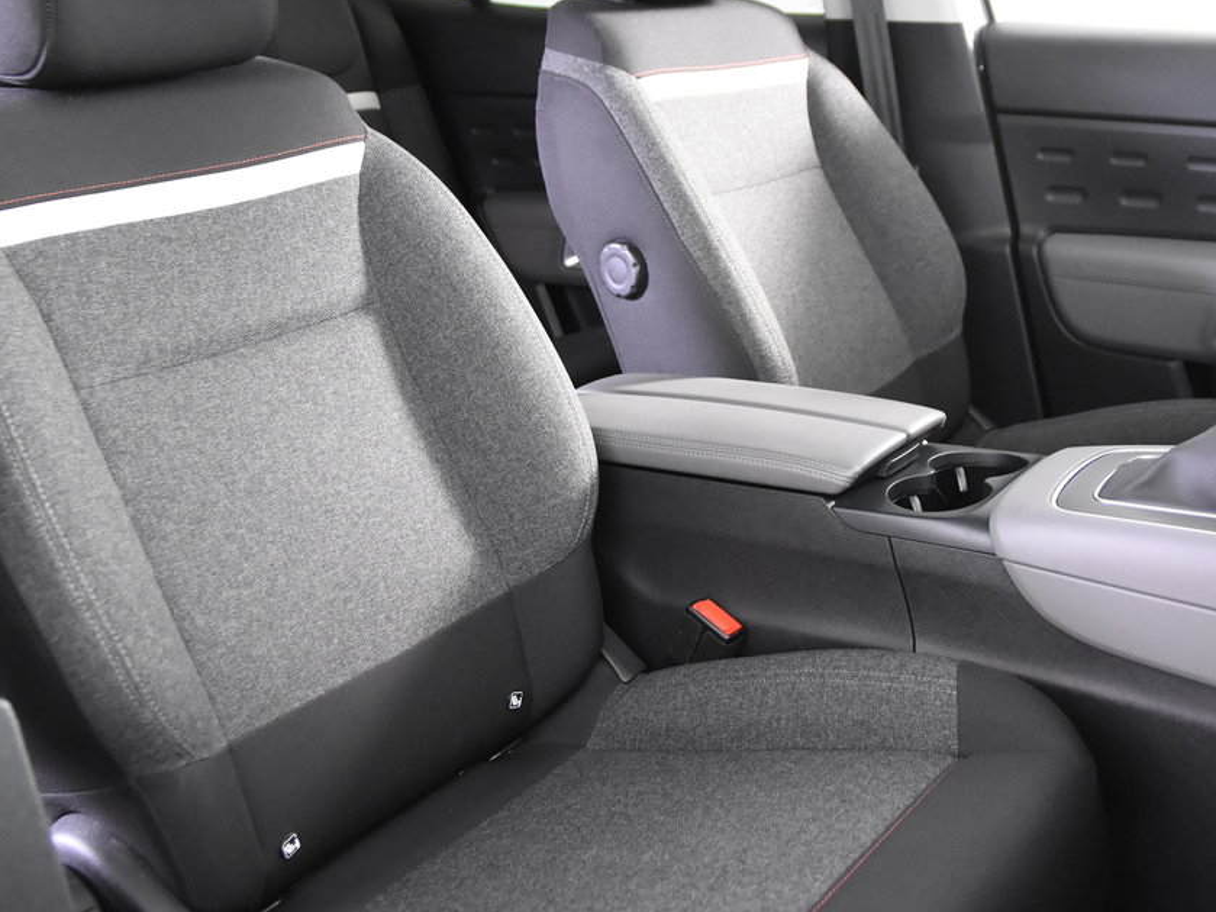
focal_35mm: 44
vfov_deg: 32.8
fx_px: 1545
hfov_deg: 42.9
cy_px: 370
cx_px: 684
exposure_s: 1/30
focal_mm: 20
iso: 4000
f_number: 2.8
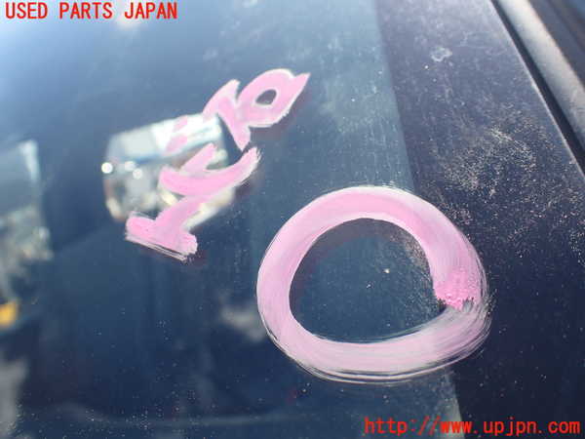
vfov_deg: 46.8
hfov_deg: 60.0
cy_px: 220
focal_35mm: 30
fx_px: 507
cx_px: 292
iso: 100
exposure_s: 1/400
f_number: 3.2
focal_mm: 5.4
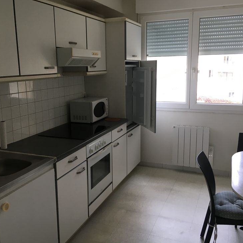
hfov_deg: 47.2
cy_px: 119
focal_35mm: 35
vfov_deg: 47.2
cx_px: 114
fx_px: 278
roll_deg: +1.6
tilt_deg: -11.5
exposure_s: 1/33
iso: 32
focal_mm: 4.15
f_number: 2.2
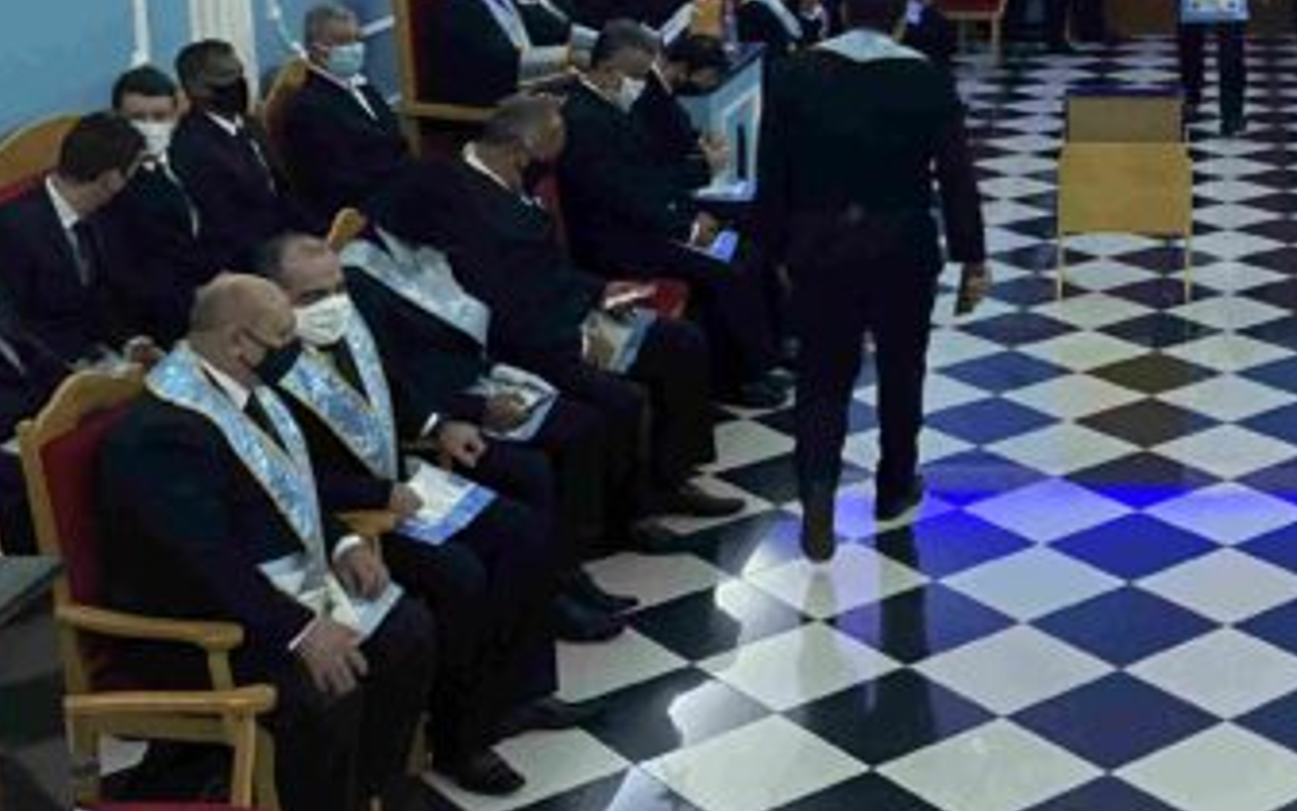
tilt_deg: -11.8
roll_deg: -1.1
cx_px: 1193
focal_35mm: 63
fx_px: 2227
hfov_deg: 30.9
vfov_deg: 20.4
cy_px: 166
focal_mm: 4.25
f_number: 1.8
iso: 400
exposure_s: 1/40
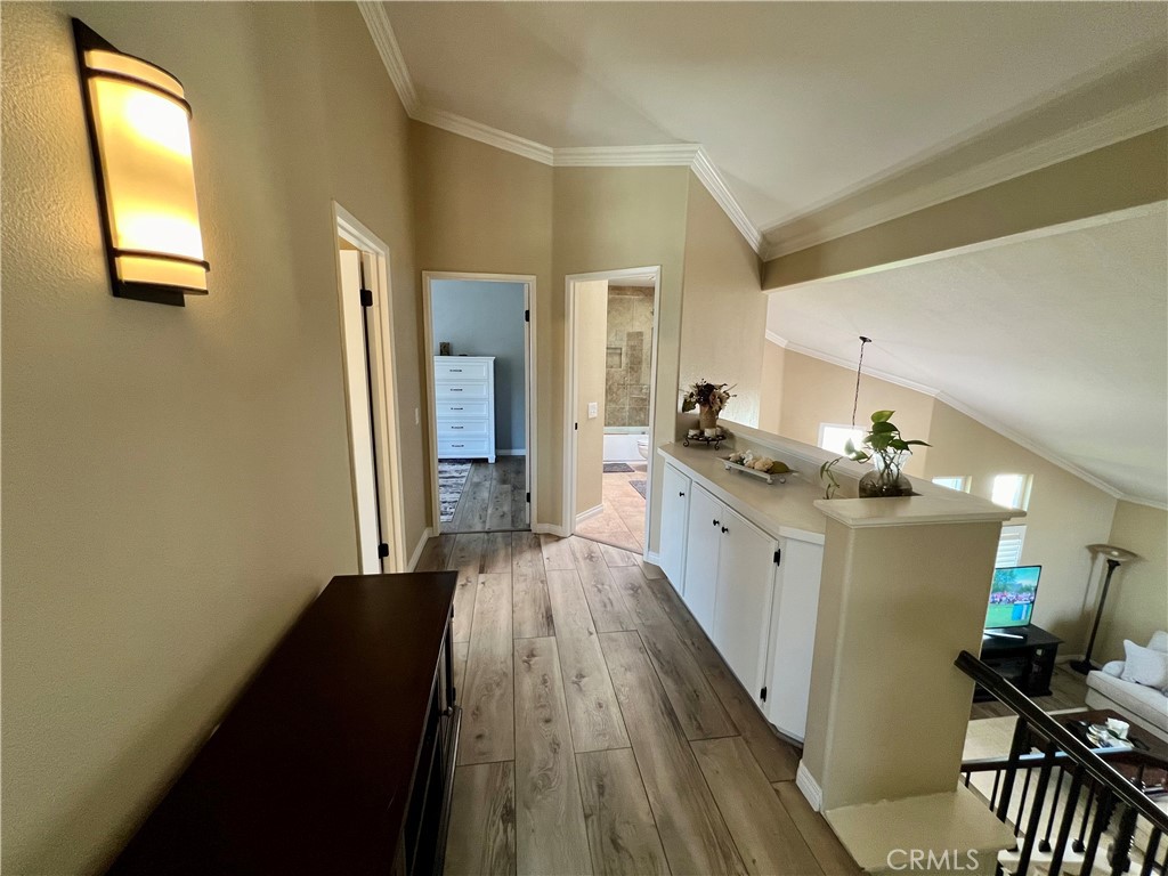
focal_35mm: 13
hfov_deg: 106.2
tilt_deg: -10.1
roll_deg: -1.3
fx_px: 439
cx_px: 584
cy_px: 438
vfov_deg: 89.9
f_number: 1.8
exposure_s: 1/60
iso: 250
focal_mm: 1.57
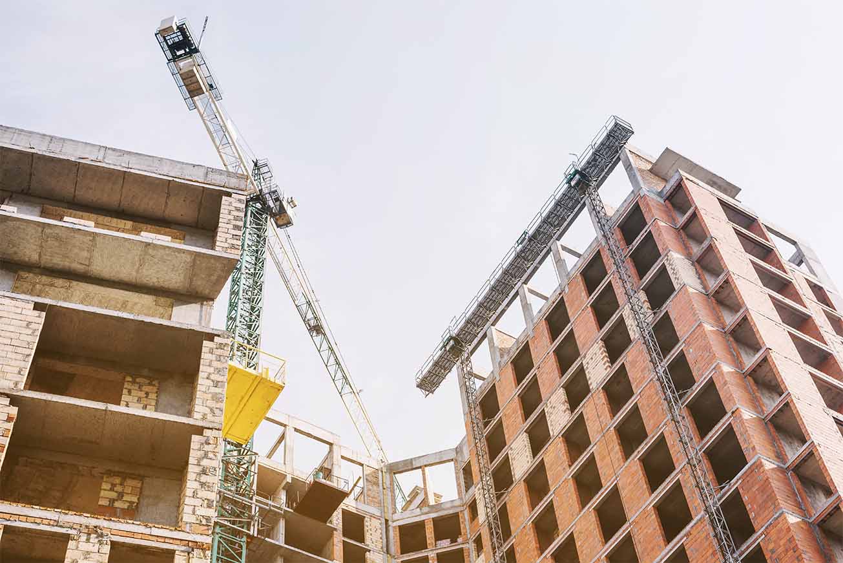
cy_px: 282
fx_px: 1171
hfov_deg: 39.6
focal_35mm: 50
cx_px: 422
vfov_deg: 27.0
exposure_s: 1/2000
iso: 250
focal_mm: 50
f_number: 4.5
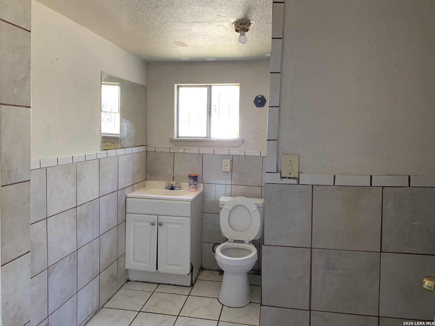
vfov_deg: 53.1
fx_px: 327
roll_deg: -1.0
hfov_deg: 67.3
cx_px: 218
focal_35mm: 26
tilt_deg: -7.7
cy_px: 163
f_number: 1.8
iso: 125
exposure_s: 1/60
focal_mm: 4.25
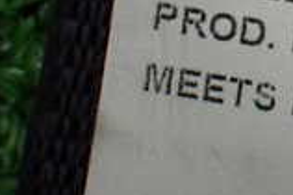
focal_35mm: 229
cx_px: 452
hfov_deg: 8.8
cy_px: 28
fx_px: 1862
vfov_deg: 6.0
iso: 640
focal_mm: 10.35
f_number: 3.5
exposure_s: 1/250
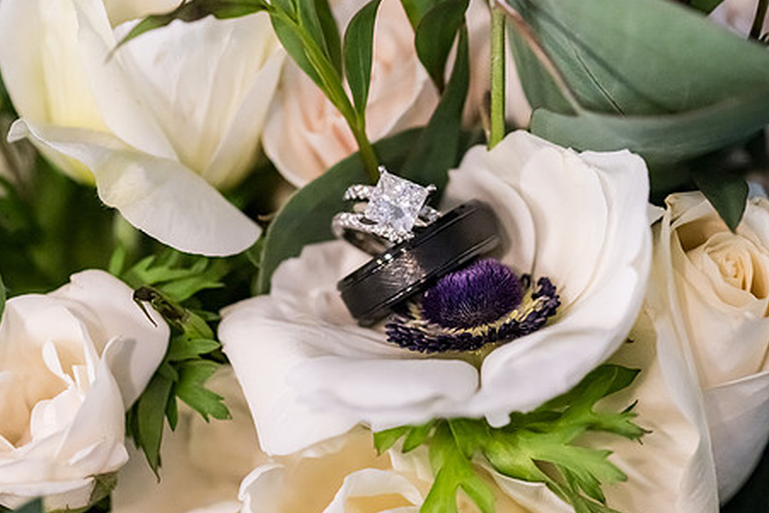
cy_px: 195
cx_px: 401
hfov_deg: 15.2
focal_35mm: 135
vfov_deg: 10.2
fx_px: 2885
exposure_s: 1/250
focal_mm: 105
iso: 8000
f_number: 5.6
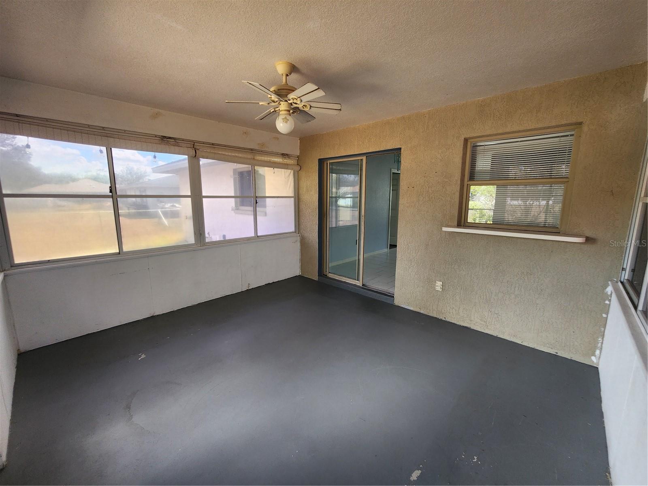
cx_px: 324
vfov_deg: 89.9
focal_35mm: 13
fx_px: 243
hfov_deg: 106.2
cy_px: 243
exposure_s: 1/60
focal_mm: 2.2
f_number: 2.2
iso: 80
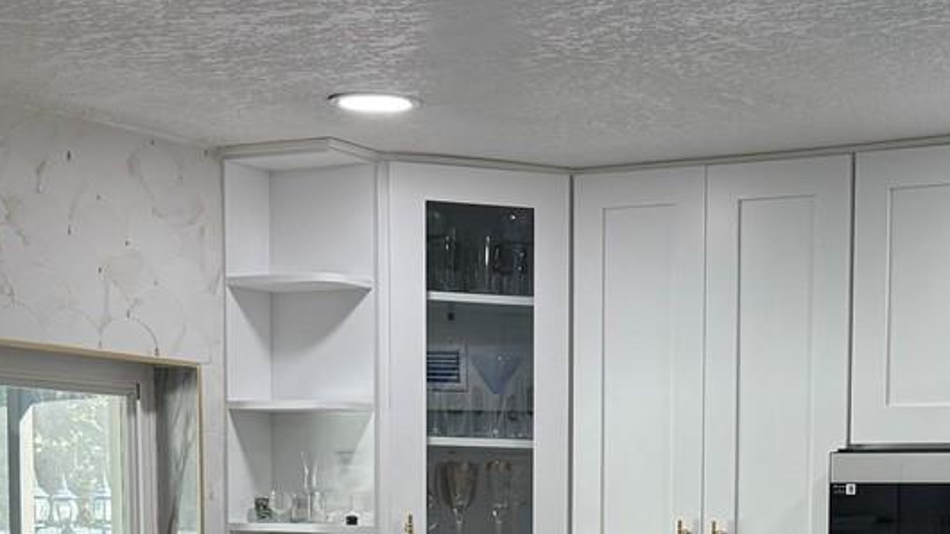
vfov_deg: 14.7
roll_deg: -0.9
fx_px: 1990
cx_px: 771
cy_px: 667
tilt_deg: -4.3
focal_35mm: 79
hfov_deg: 26.3
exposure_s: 1/197
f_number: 1.78
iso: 125
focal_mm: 6.76
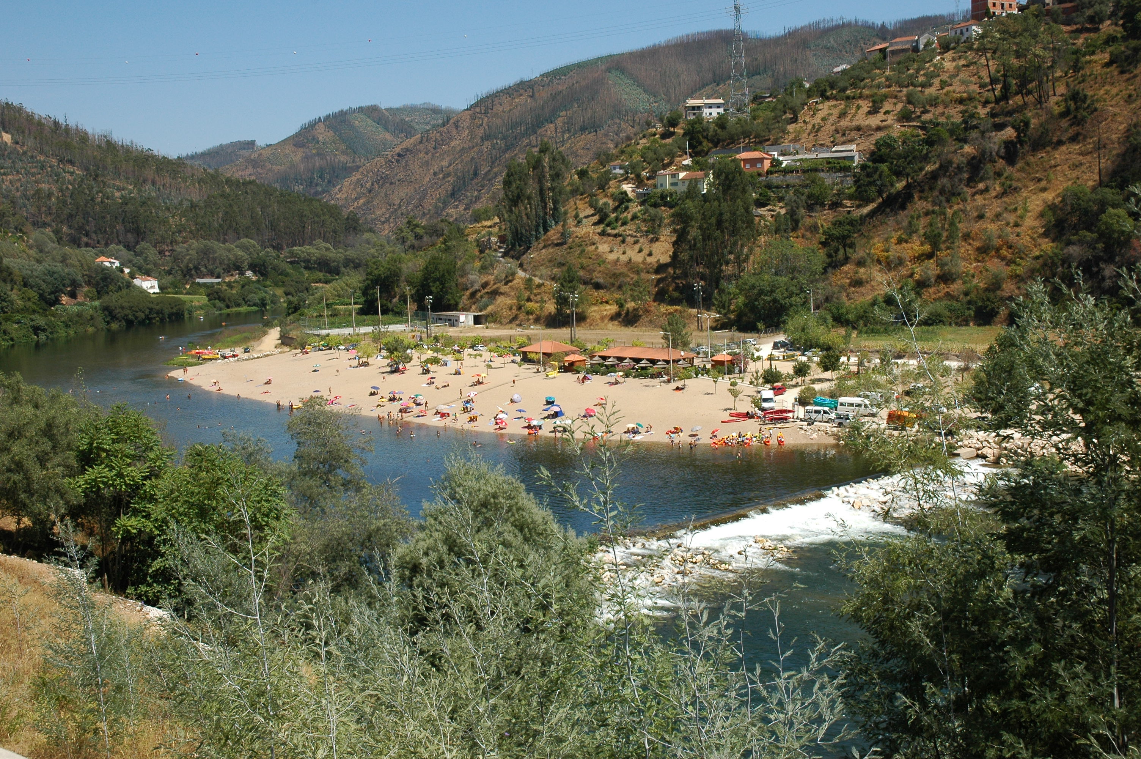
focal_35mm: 40
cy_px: 380
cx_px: 570
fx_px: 1282
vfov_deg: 33.0
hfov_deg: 48.0
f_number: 10
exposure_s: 1/320
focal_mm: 27
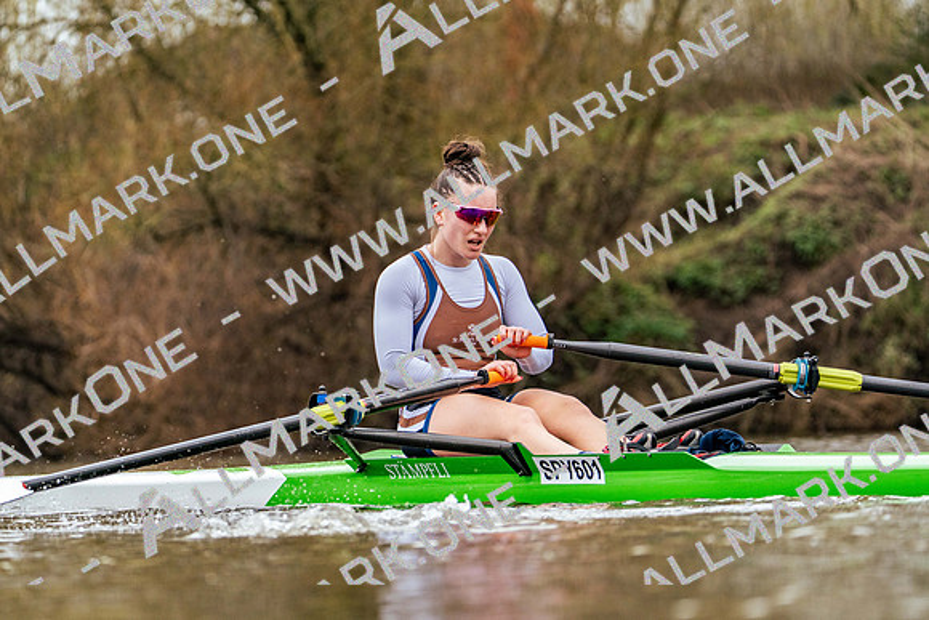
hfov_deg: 7.0
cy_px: 310
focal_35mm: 293
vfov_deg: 4.7
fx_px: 7562
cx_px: 464
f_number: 6.3
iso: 2500
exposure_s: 1/2000
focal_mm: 293
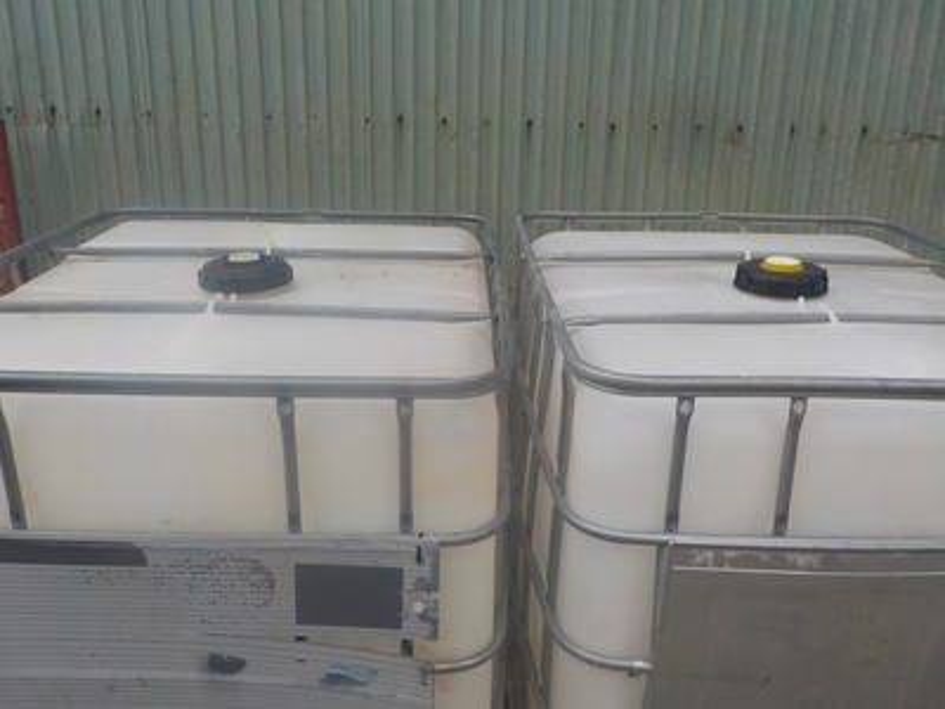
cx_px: 472
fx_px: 819
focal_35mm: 30
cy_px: 354
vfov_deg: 46.8
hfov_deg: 60.0
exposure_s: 1/125
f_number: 3.3
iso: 125
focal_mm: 4.1
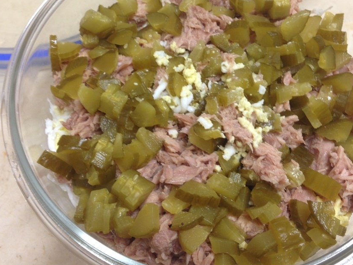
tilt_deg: -63.3
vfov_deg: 35.1
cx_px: 194
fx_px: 418
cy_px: 120
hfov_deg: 45.7
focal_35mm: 41
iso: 64
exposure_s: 1/20
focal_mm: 4.12
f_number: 2.4
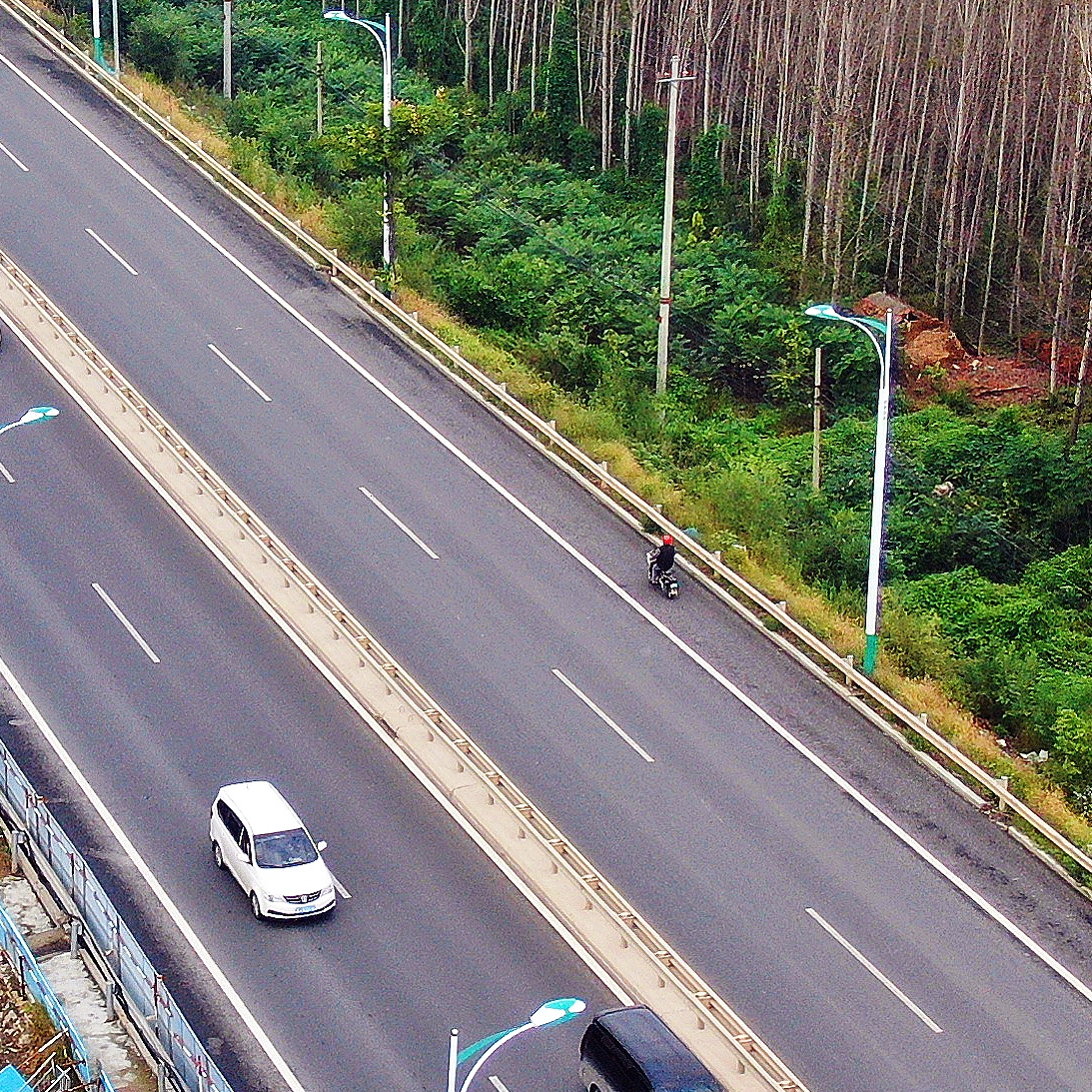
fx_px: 3926
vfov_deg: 15.8
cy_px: 556
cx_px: 155
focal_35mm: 110
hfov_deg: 15.7
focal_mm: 5.82
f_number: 3.2
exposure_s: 1/640
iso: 100
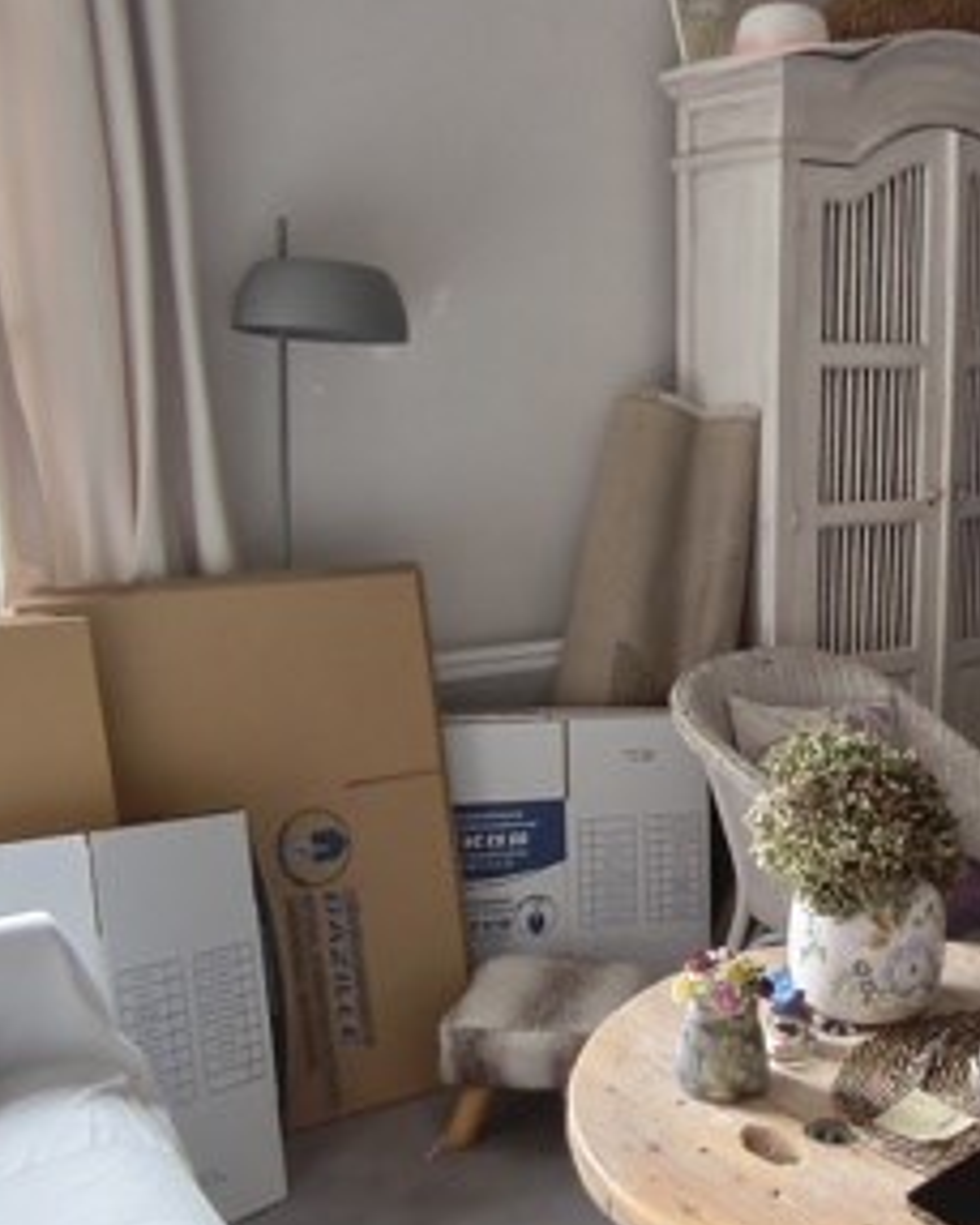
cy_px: 690
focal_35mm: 41
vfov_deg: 44.7
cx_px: 740
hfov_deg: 35.7
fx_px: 1486
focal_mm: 1.65
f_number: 2.2
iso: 1000
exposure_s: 1/25
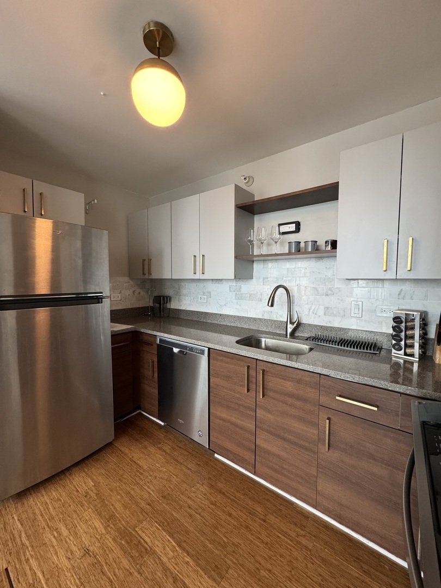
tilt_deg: -3.3
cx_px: 220
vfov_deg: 102.1
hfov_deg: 85.7
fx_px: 238
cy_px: 294
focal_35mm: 14
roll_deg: +0.0
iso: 320
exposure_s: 1/71
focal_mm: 2.22
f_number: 2.2
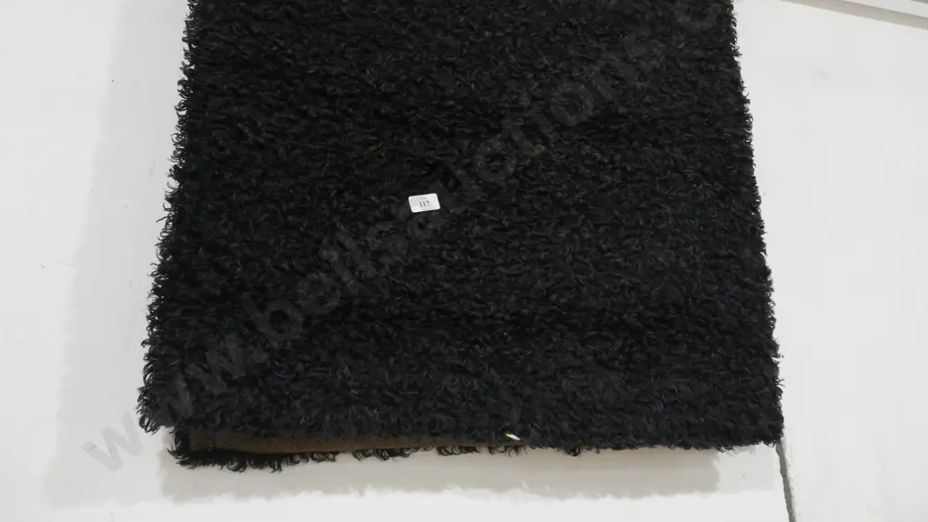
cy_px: 184
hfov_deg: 56.6
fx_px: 861
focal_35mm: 35
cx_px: 463
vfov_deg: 33.5
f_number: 4.5
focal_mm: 16
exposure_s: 1/60
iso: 2500
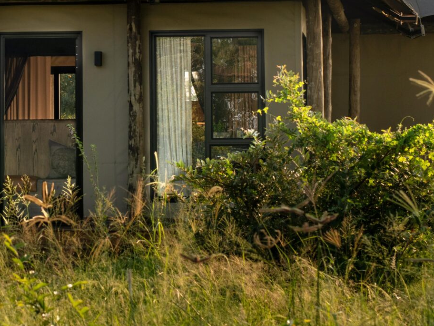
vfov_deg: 10.9
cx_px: 59
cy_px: 24
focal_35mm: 135
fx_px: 1693
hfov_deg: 14.5
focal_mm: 50
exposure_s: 1/2500
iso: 200
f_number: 9
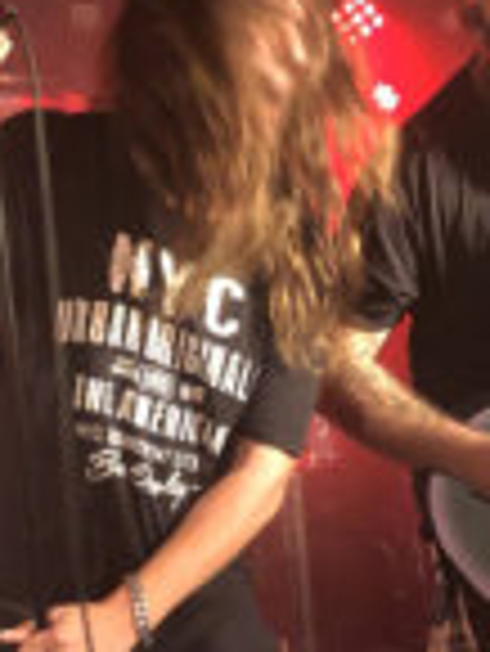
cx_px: 436
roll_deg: +4.6
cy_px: 643
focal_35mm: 76
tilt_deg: -8.1
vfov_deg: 24.5
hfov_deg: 19.1
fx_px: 1432
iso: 100
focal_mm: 4
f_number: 1.8
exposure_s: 1/4
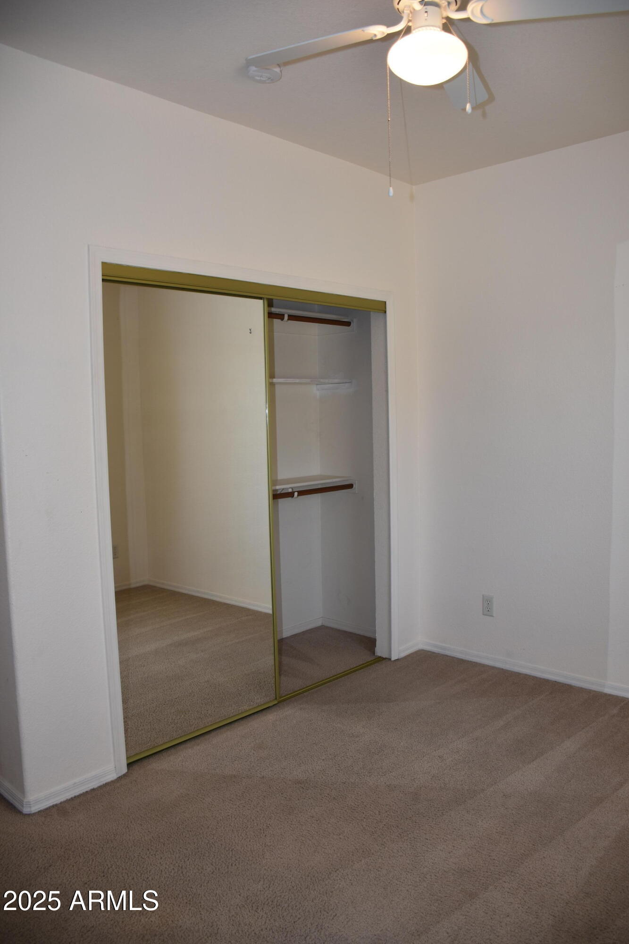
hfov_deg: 47.9
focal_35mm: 27
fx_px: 708
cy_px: 472
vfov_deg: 67.4
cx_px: 314
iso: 220
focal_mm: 18
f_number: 4
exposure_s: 1/60
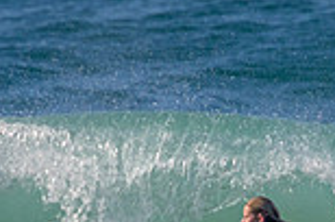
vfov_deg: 0.5
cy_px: 262
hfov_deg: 0.7
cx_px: 313
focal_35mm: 3021
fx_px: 28054
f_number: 11
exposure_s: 1/2000
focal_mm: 800
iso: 900
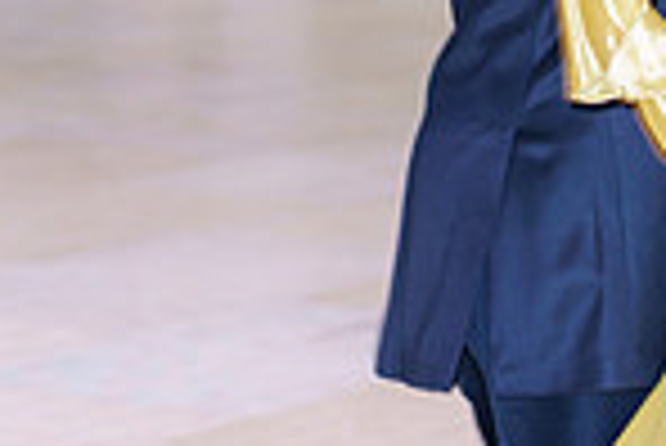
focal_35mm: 274
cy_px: -390
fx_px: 5074
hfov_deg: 7.5
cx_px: 639
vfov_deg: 5.0
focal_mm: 70
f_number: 2.8
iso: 1000
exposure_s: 1/160
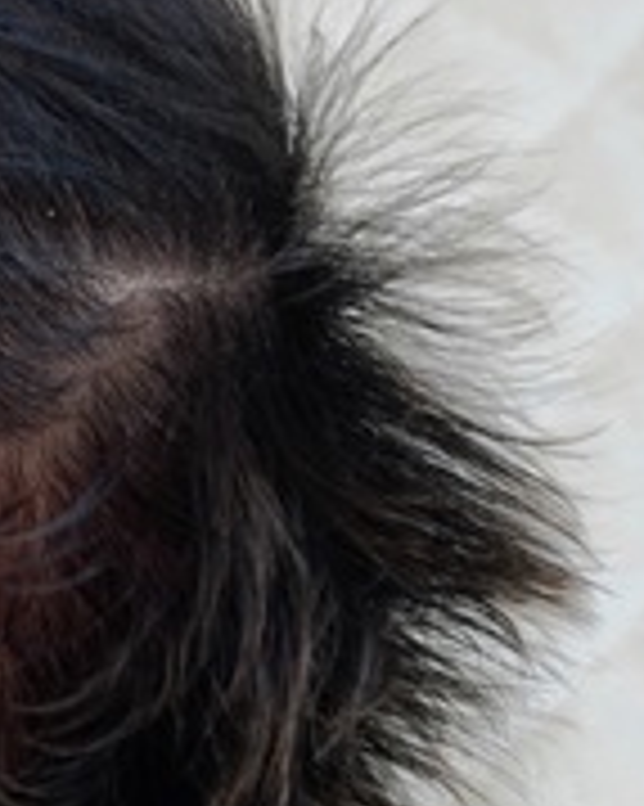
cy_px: 493
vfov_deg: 11.0
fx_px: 4197
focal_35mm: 176
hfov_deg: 8.0
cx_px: -991
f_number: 9
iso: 250
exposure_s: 1/5
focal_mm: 42
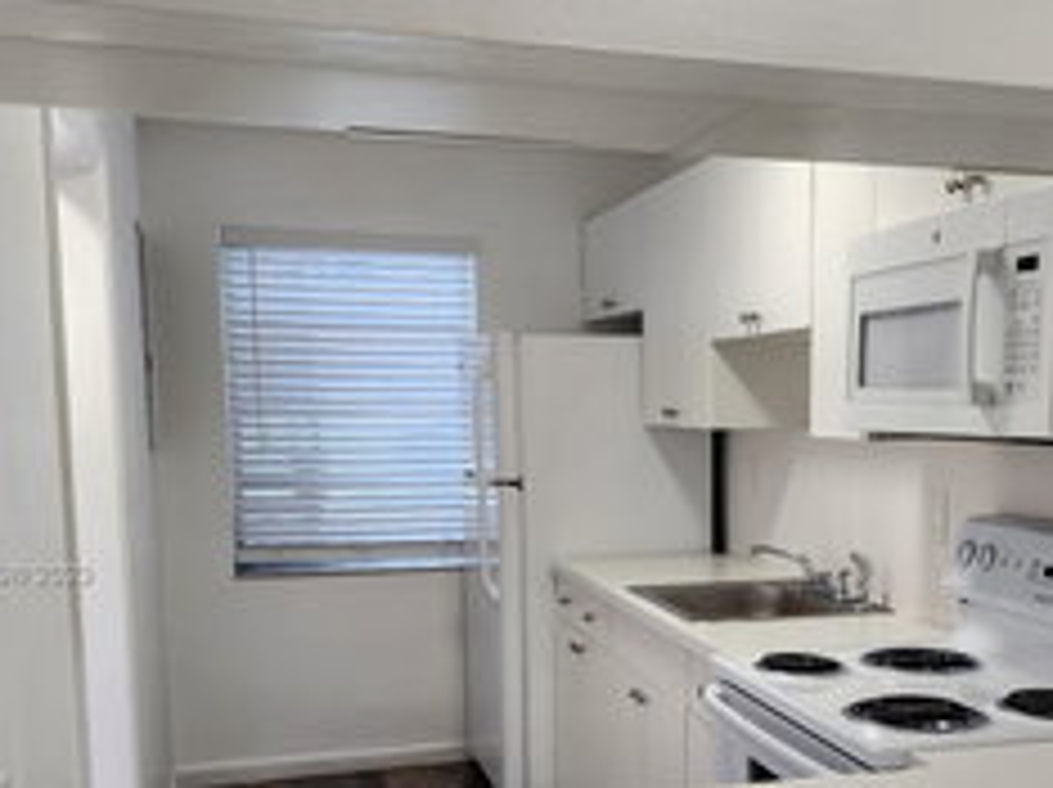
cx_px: 668
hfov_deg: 44.4
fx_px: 1276
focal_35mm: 42
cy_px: 576
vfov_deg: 33.7
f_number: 1.8
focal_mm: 6.4
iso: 160
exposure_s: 1/180
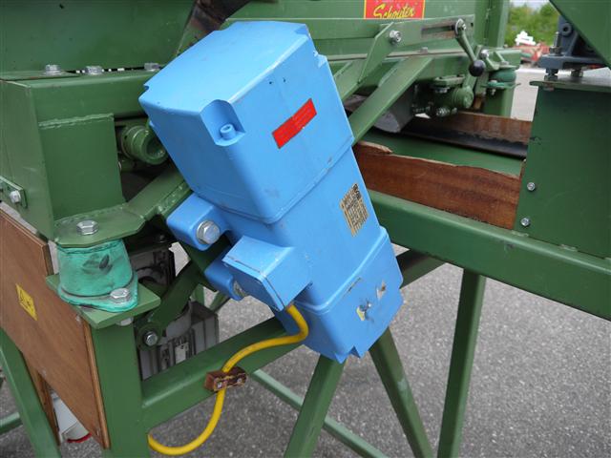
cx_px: 306
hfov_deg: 60.0
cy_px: 229
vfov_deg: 46.8
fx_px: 530
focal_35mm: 30
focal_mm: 15
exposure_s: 1/200
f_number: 4.5
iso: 100
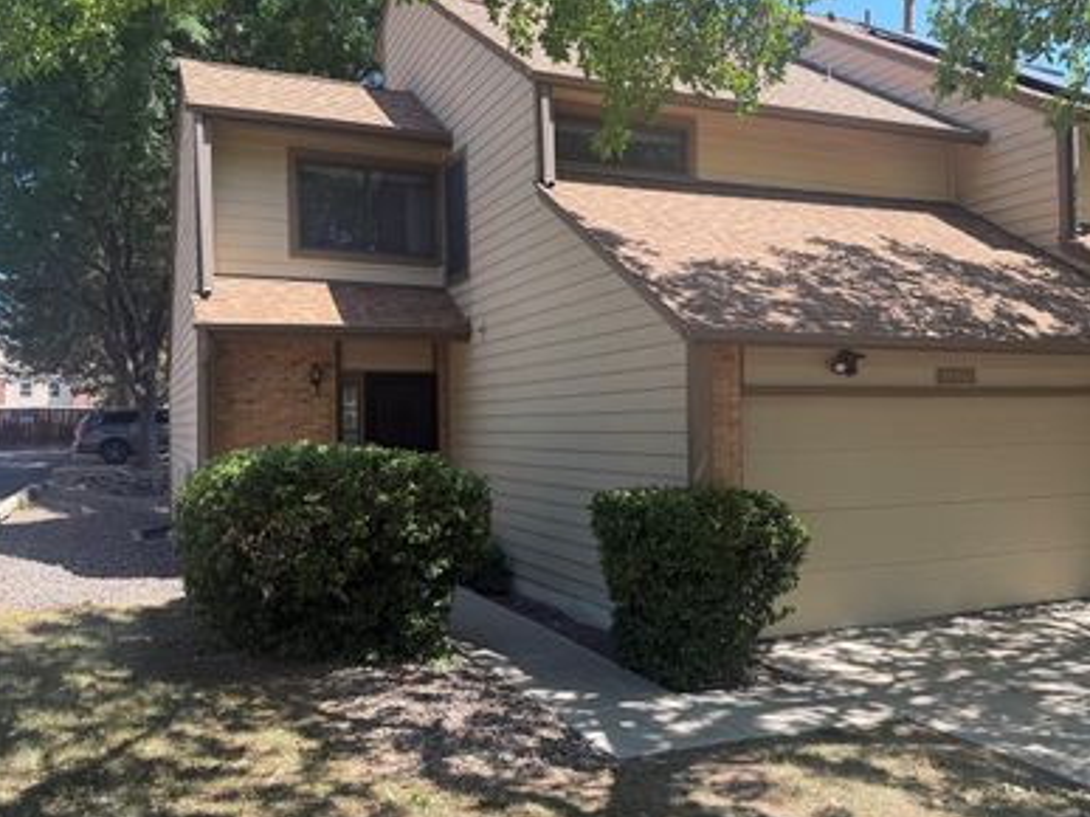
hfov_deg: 58.1
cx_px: 628
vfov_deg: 45.4
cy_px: 410
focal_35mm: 31
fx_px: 976
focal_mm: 6.76
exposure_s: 1/992
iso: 80
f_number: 1.78
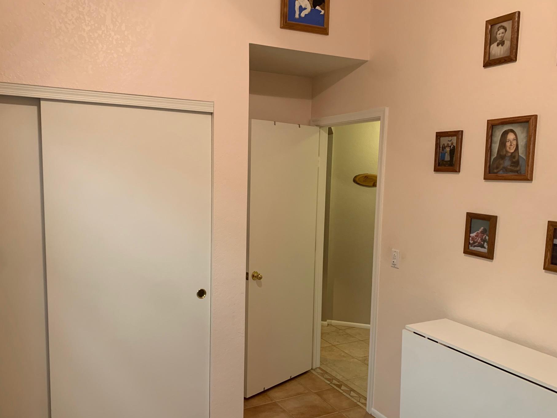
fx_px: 467
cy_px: 230
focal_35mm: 29
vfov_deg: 48.2
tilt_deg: -4.6
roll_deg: -2.0
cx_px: 266
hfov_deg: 61.6
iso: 160
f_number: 1.8
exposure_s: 1/60
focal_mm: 4.25
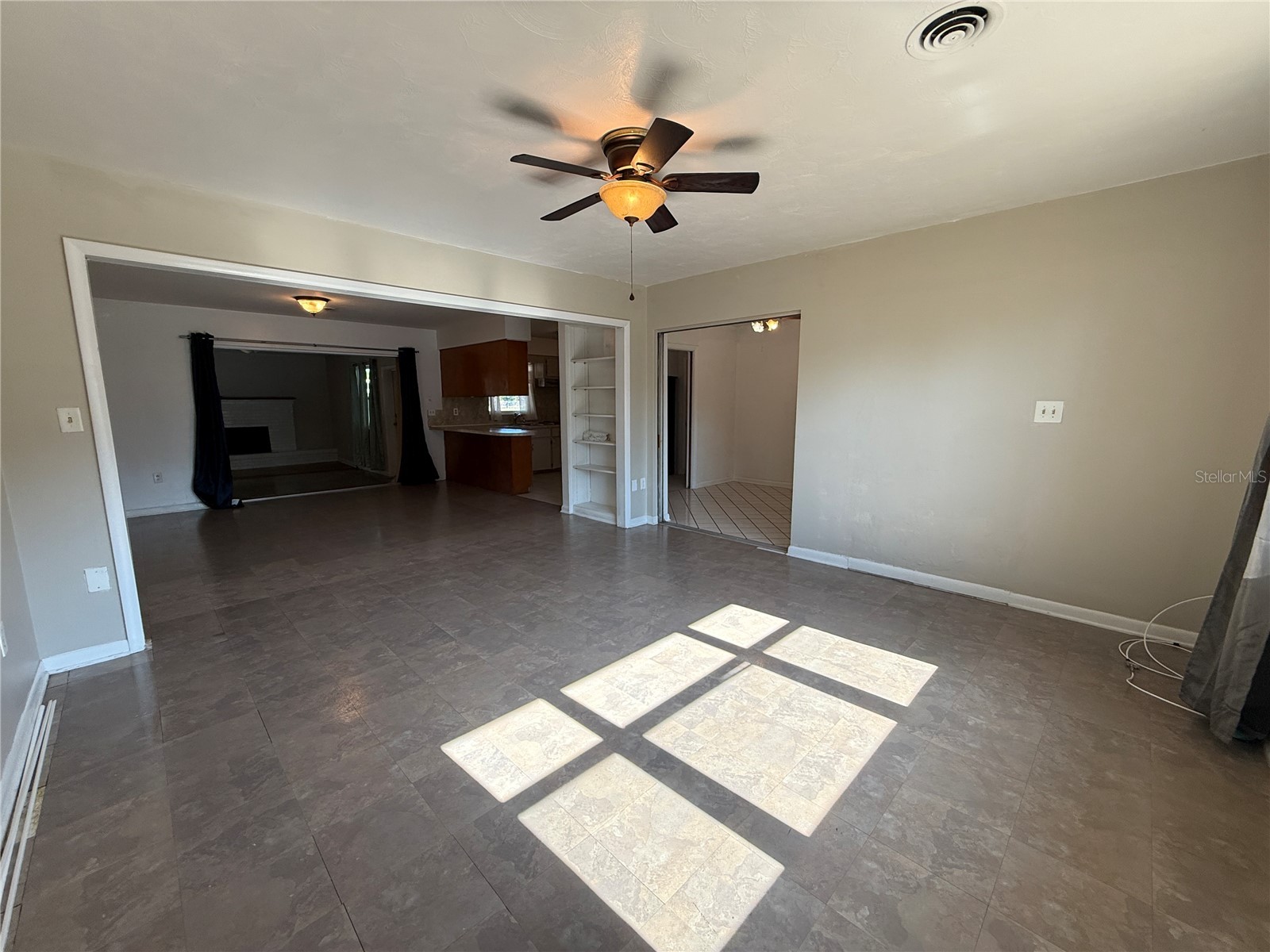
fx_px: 514
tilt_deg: -8.6
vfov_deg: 85.7
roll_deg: +0.5
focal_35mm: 14
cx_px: 635
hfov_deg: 102.1
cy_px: 476
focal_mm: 2.22
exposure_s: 1/120
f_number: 2.2
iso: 125
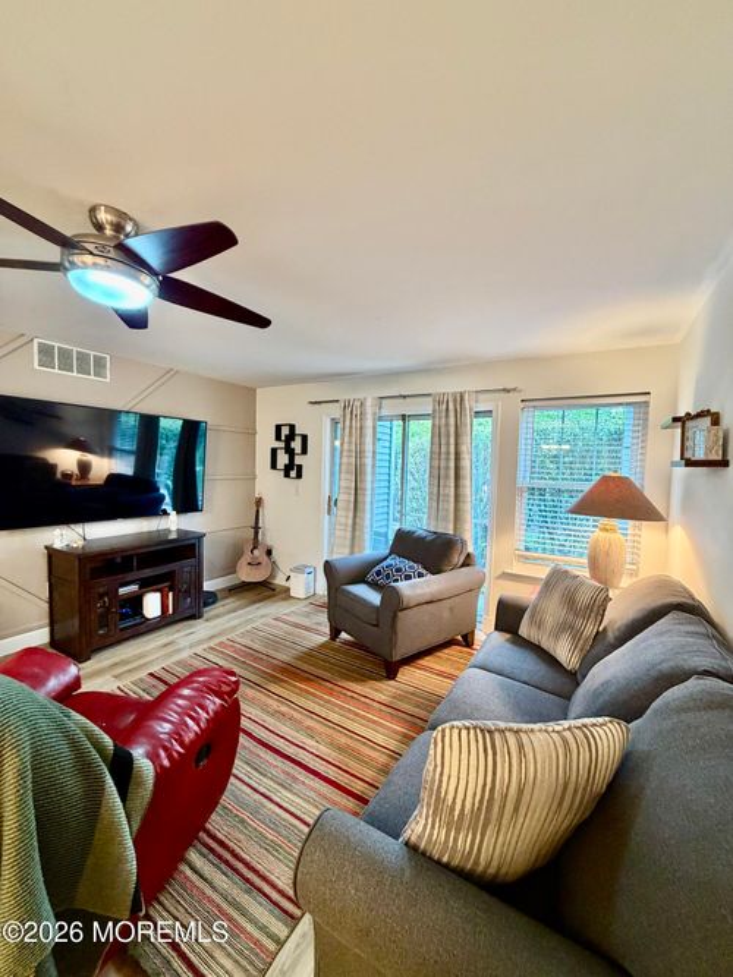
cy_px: 488
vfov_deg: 102.1
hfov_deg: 85.7
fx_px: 395
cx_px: 366
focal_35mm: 14
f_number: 2.2
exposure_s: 1/60
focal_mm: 2.22
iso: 400
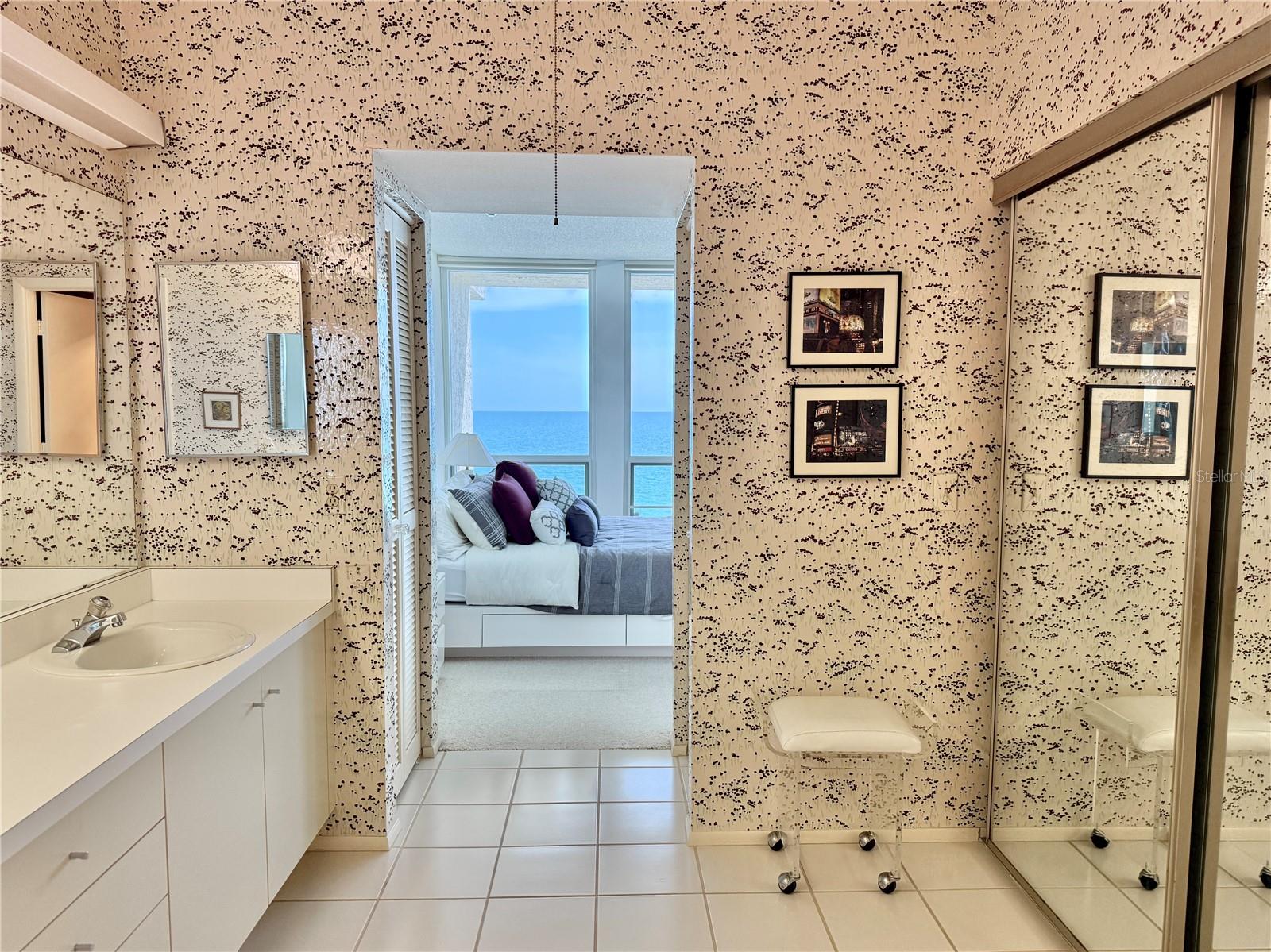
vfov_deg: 56.8
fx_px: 881
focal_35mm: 24
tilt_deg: -4.3
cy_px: 476
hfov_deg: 71.6
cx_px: 636
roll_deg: +0.4
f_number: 1.78
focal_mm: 6.76
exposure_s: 1/225
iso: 125
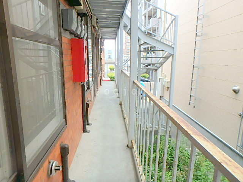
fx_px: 147
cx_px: 122
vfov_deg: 63.4
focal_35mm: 21
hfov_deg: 79.0
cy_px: 91
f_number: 3.5
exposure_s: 1/160
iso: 125
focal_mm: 3.7
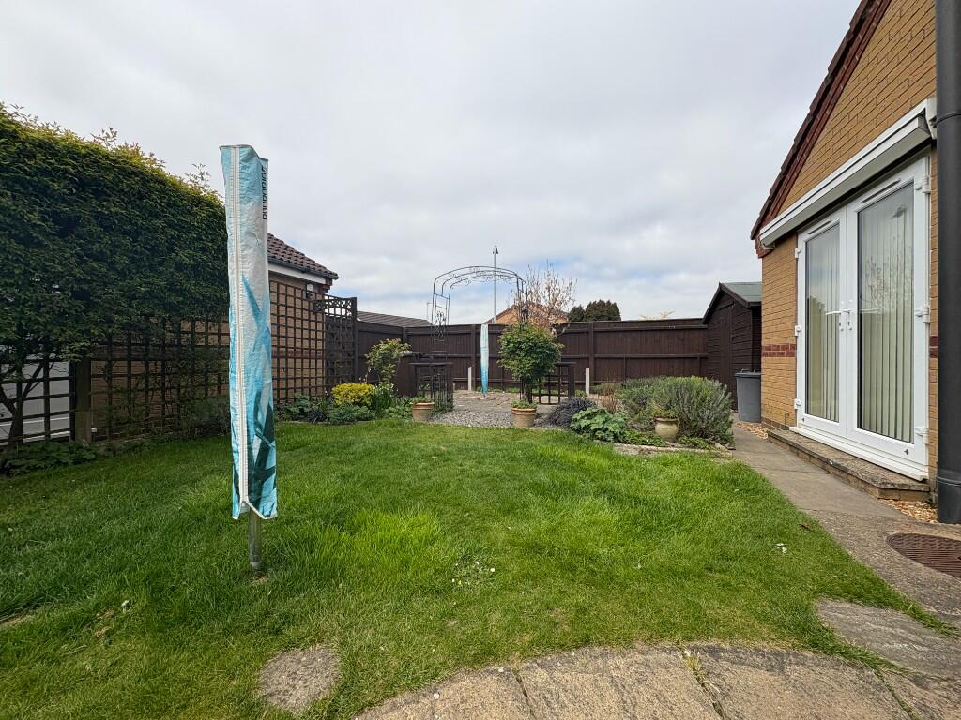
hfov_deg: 102.1
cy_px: 360
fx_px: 389
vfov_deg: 85.7
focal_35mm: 14
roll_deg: +0.0
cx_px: 480
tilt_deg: -0.3
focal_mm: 2.22
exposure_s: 1/1449
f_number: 2.2
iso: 50
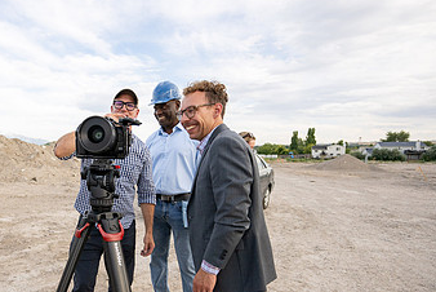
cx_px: 102
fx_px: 291
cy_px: 189
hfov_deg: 68.3
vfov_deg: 52.4
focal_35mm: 24
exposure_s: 1/1000
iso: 64
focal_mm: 14
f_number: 4
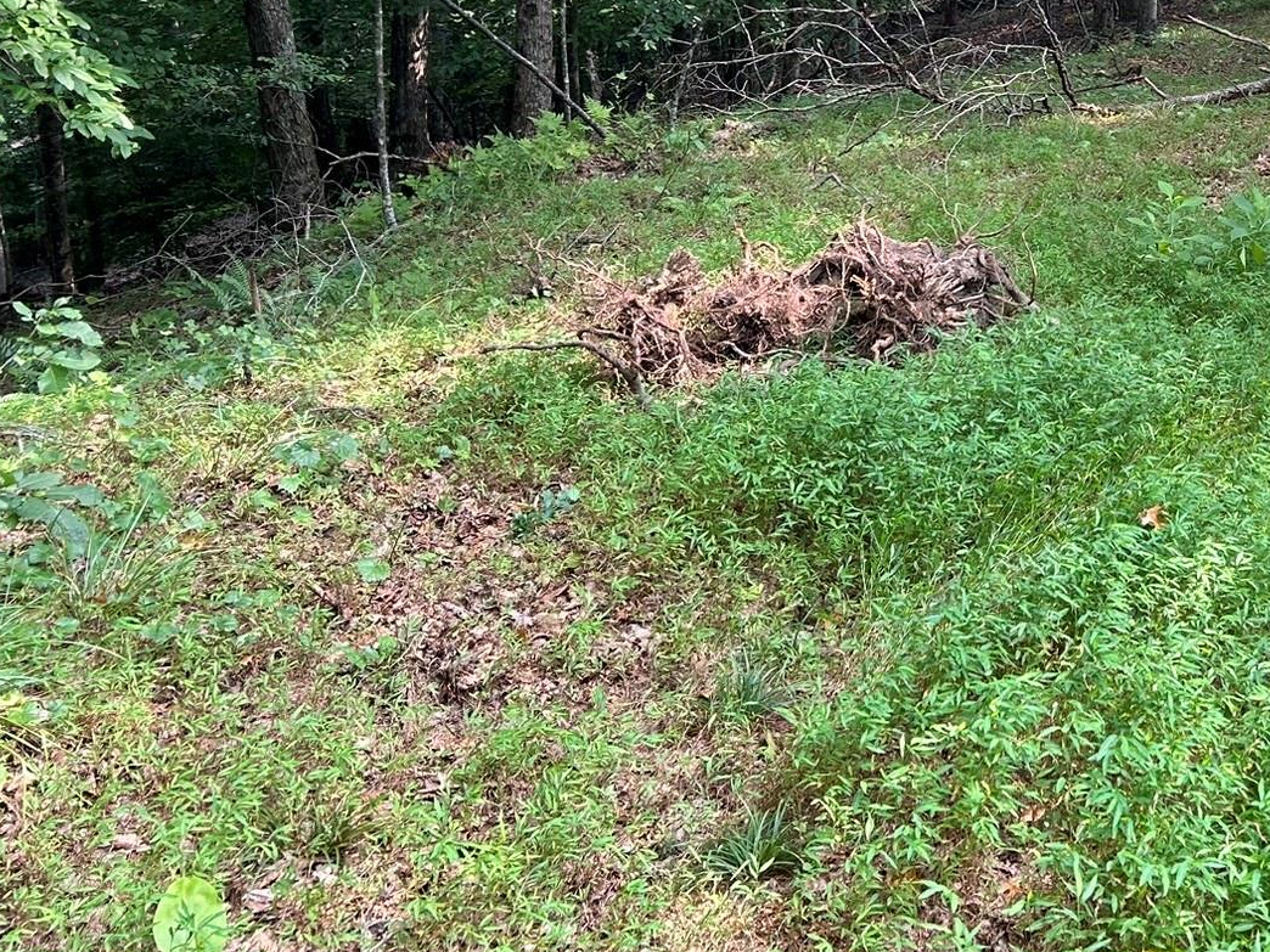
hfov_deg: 34.9
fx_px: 1871
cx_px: 1196
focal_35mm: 51
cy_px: 89
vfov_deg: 27.5
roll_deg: -1.1
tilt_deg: -9.1
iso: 40
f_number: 1.5
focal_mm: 5.7
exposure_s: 1/121
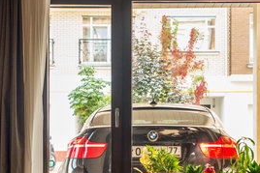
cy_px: 134
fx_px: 585
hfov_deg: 25.0
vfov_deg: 16.8
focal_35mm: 81
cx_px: 144
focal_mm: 35
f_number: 5
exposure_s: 1/100
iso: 1600
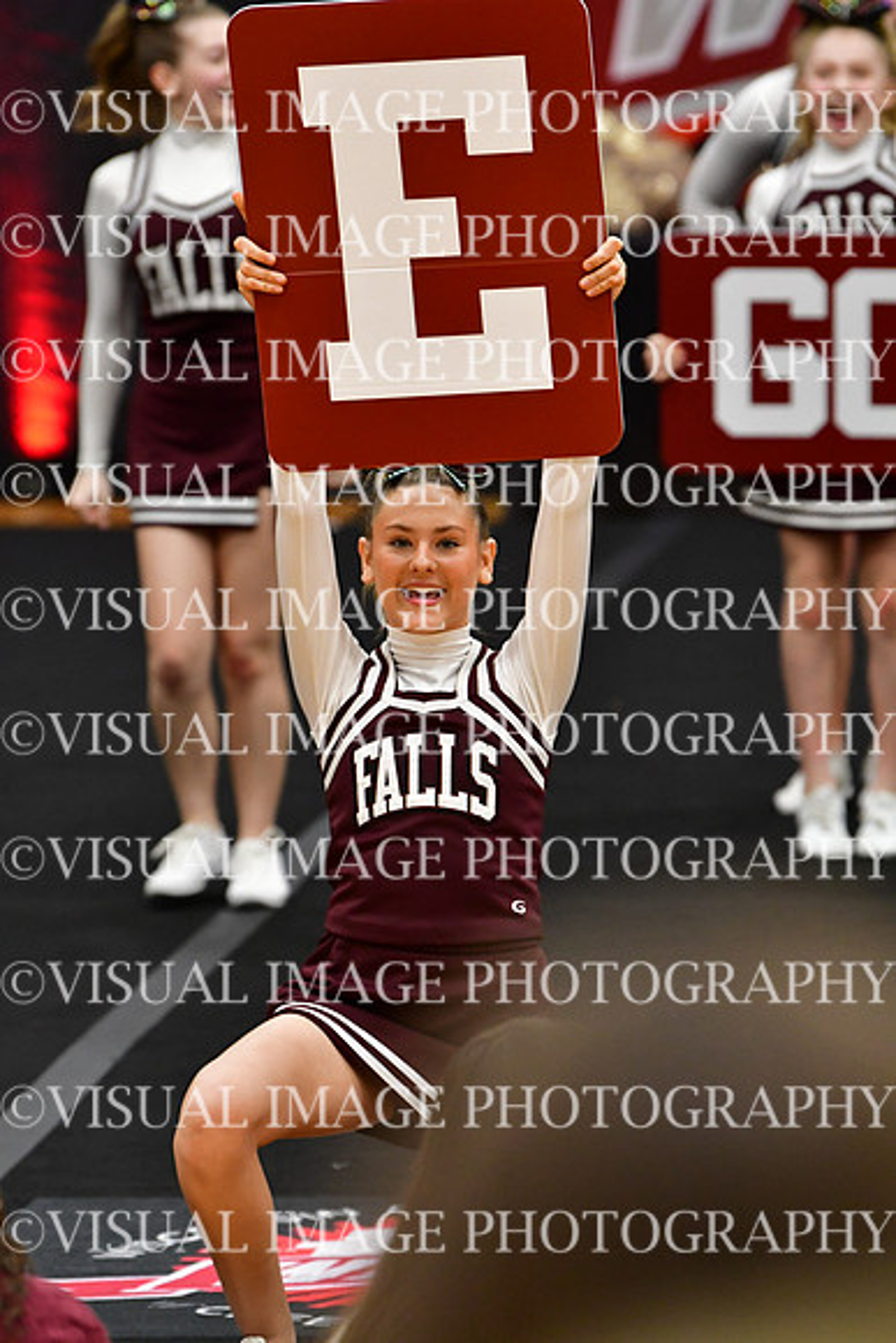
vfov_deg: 8.1
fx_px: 9514
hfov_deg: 5.4
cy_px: 672
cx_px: 448
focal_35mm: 255
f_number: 3.5
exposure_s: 1/500
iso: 4000
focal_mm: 170
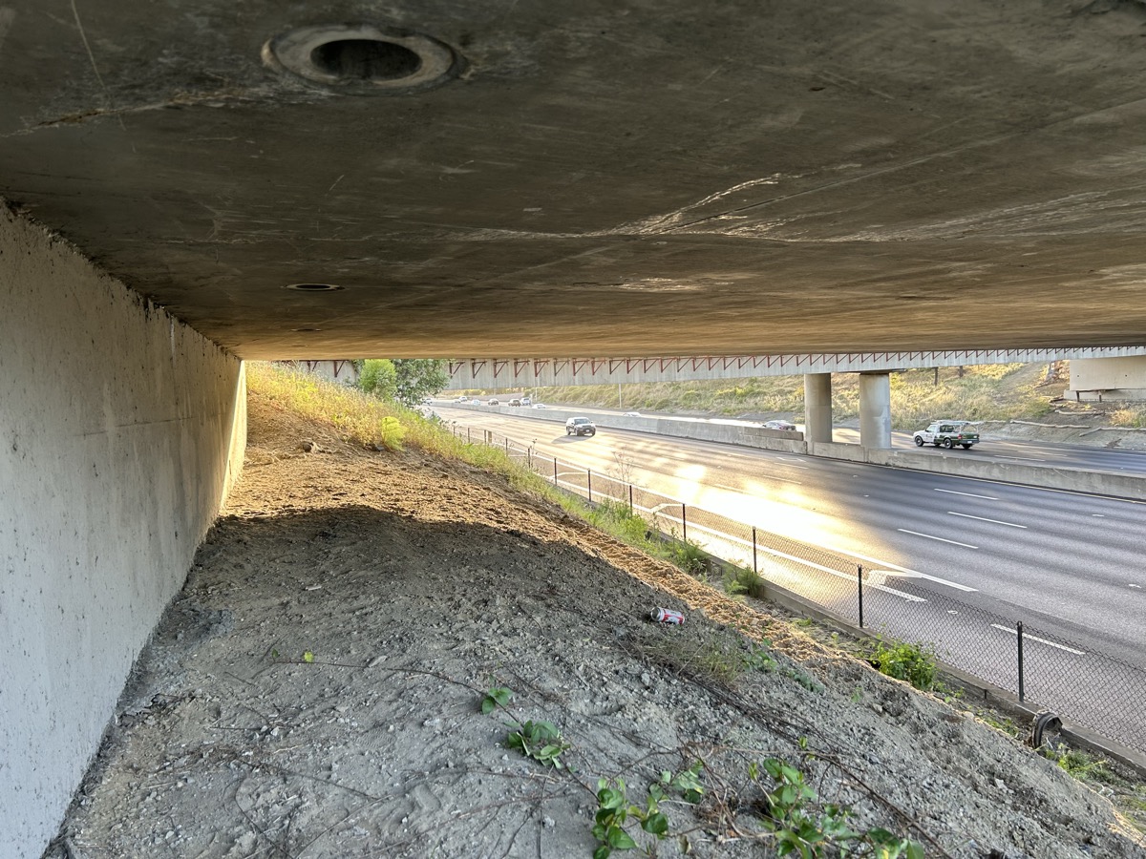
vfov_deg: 53.1
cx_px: 573
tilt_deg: -2.5
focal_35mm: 26
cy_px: 430
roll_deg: +2.0
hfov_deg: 67.3
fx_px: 861
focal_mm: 5.7
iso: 40
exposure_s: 1/121
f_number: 1.5
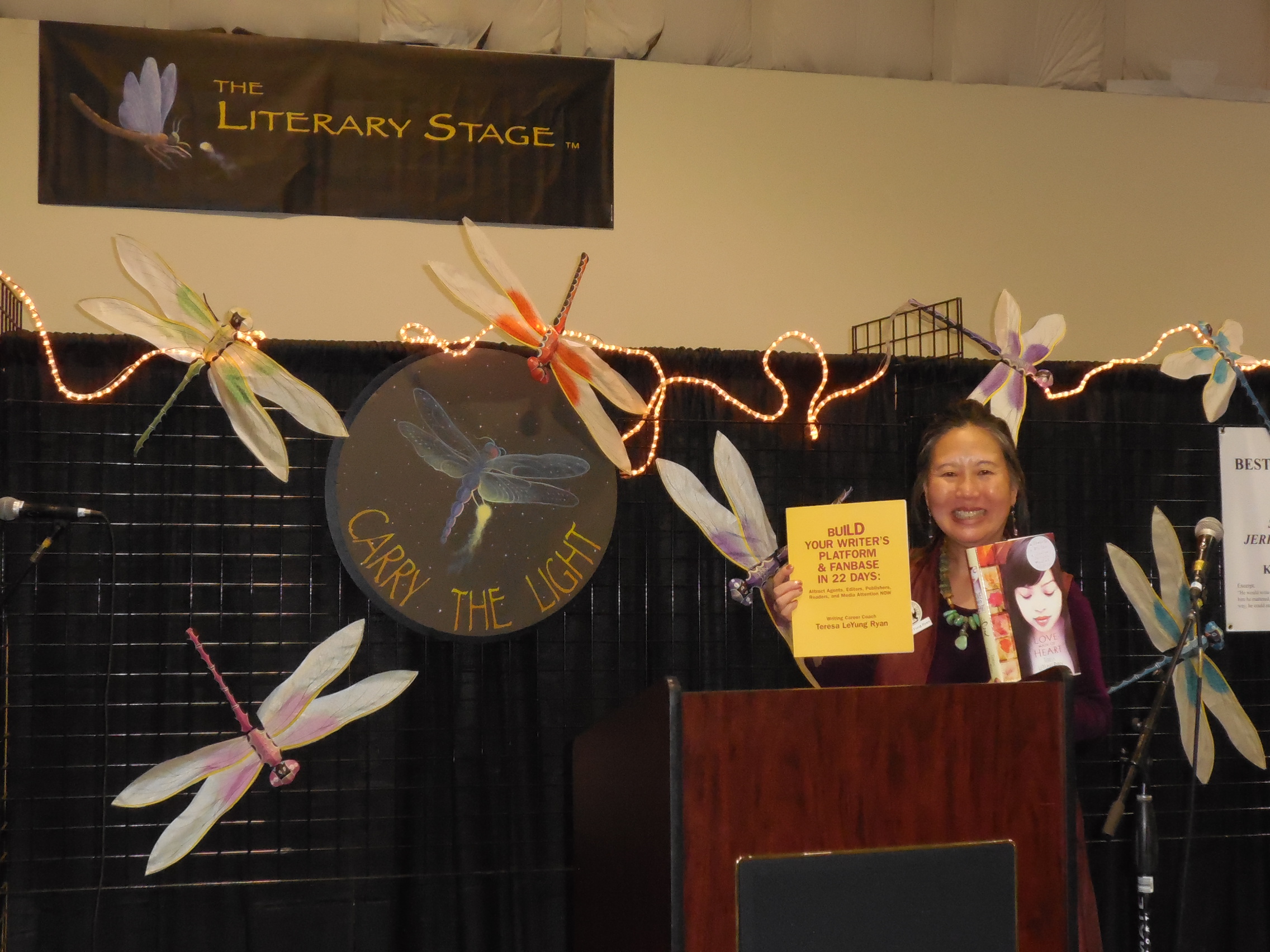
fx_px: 1798
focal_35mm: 49
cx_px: 635
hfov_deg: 38.9
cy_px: 476
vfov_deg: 29.7
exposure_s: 1/60
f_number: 4.8
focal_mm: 8.8
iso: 1250
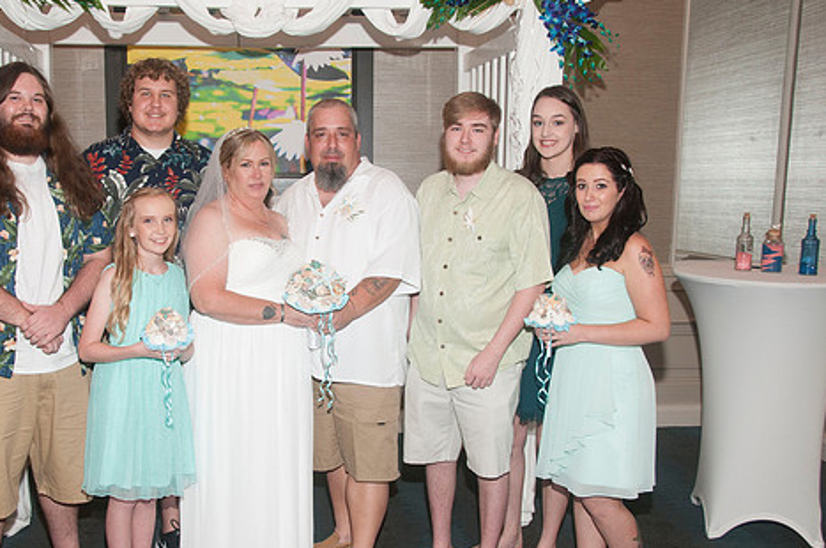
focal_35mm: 41
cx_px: 317
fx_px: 939
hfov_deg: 47.1
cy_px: 314
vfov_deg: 32.5
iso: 400
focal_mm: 22
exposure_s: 1/60
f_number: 5.6
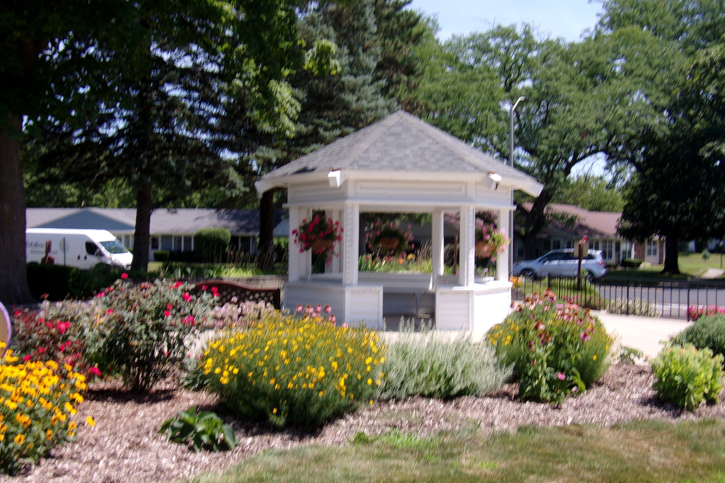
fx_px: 886
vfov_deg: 30.5
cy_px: 237
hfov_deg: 44.5
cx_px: 363
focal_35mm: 44
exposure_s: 1/40
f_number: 13.1
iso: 80
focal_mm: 7.6
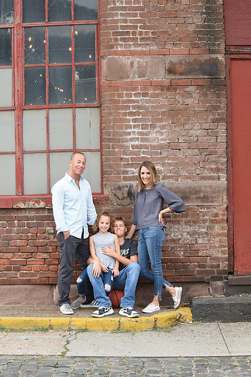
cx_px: 124
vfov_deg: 27.7
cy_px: 186
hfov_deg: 18.7
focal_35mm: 73
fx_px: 763
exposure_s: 1/250
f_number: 9
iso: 800
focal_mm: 70
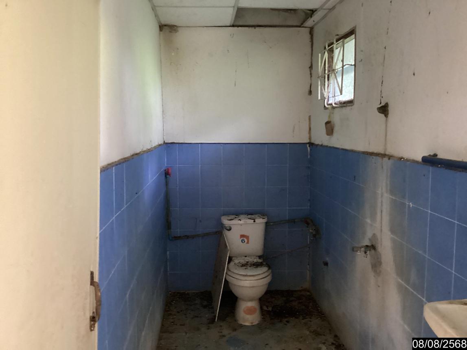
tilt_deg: -8.5
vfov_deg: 45.4
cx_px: 234
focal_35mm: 31
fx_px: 418
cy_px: 175
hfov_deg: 58.4
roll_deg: +0.4
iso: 640
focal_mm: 3.3
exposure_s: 1/30
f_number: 2.4
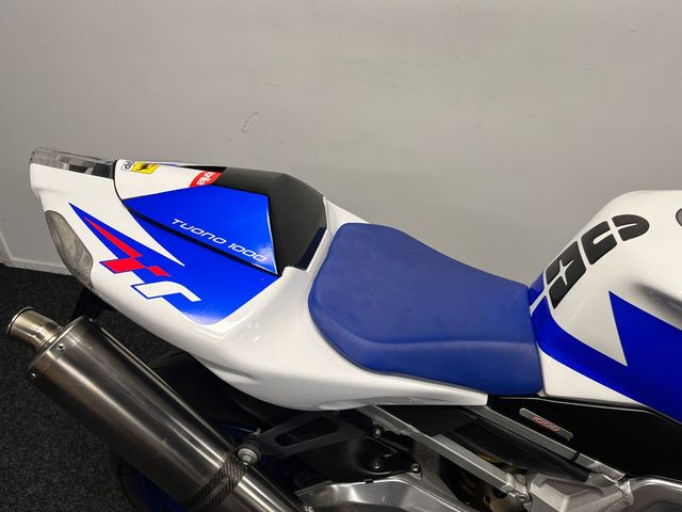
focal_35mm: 26
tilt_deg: -33.8
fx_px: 512
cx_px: 341
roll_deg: +0.6
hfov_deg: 67.3
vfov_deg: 53.1
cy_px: 256
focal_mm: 5.1
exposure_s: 1/100
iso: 100
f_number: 1.6
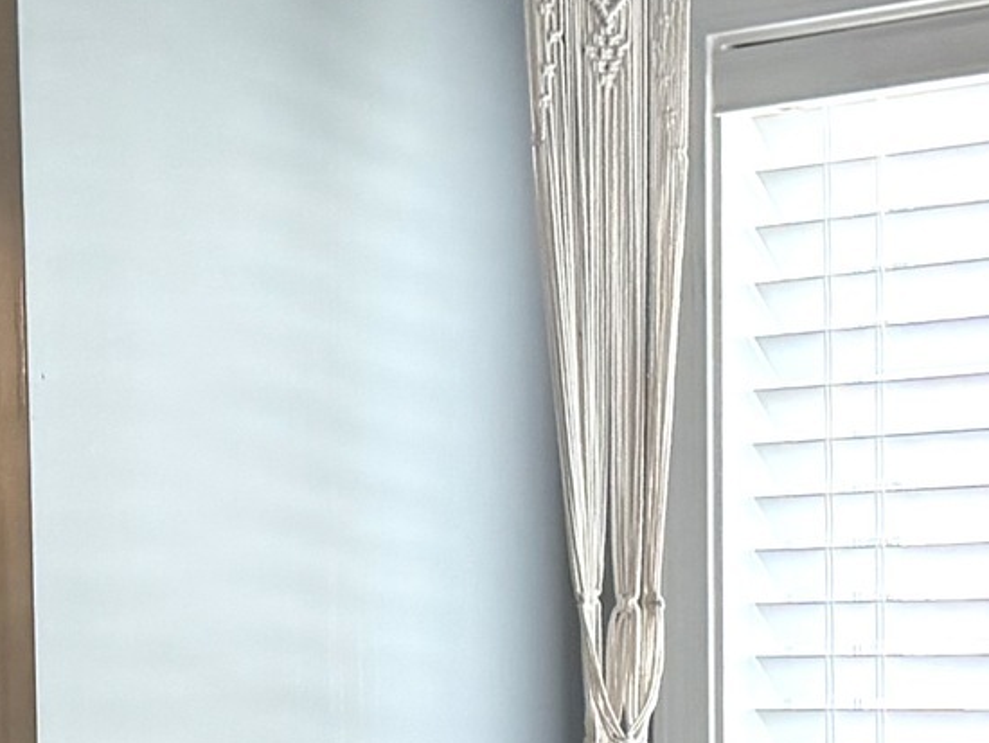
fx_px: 3830
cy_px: 1054
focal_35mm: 134
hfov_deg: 14.7
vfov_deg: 10.7
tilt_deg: -4.6
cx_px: 669
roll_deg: +0.0
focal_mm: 6.76
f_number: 1.78
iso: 125
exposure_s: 1/206
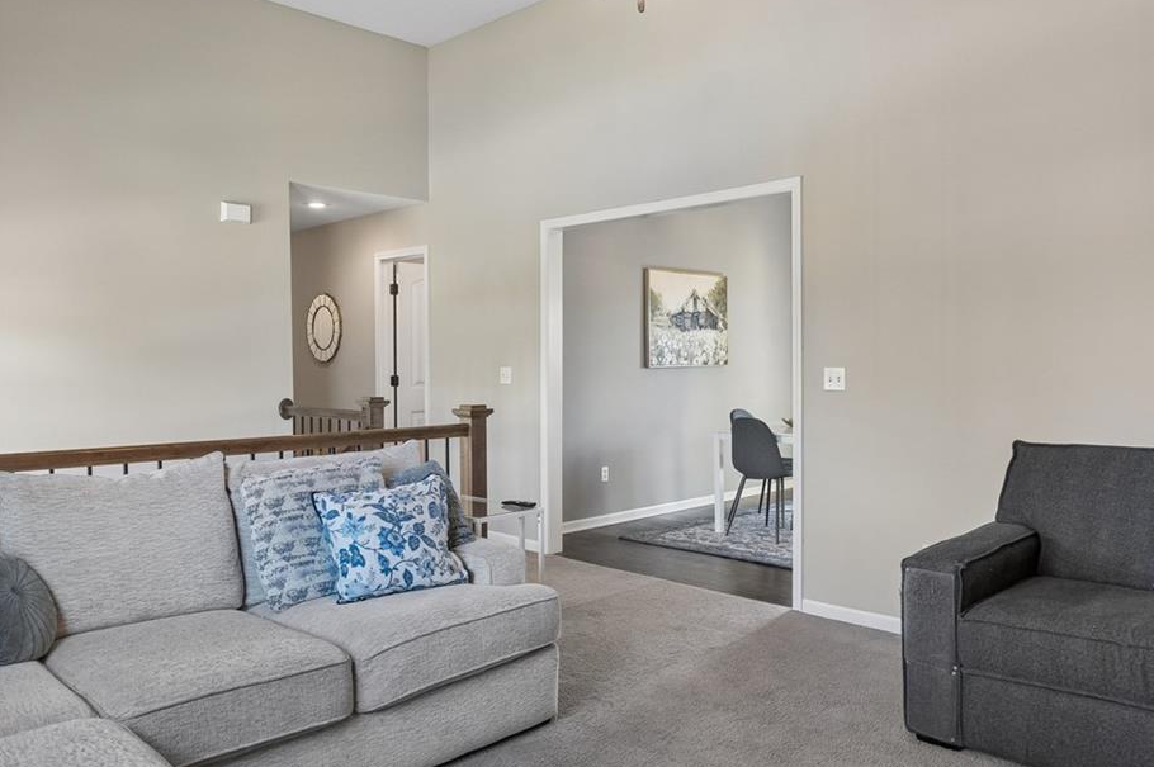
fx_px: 865
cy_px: 392
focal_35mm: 27
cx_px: 606
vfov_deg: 47.8
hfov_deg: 67.4
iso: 500
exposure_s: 1/25
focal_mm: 16
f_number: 6.3
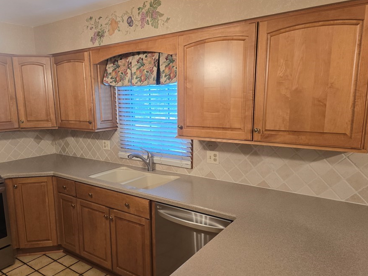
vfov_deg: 51.3
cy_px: 150
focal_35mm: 27
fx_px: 287
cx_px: 167
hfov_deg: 65.2
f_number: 1.7
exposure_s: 1/120
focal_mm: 6.3
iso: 160
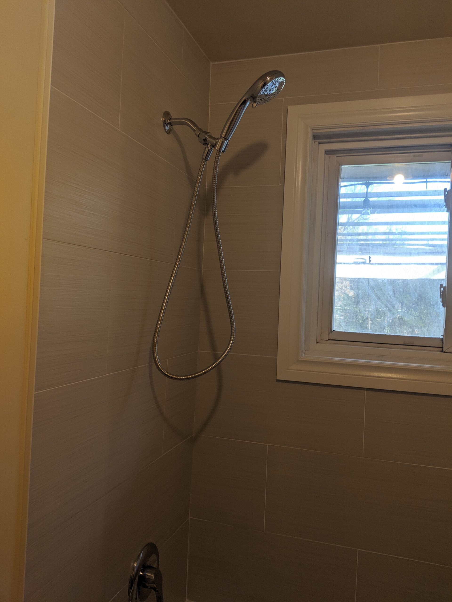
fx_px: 470
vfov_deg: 65.3
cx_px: 226
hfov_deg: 51.4
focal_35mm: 27
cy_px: 301
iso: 47
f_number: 1.8
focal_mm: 4.44
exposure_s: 1/136
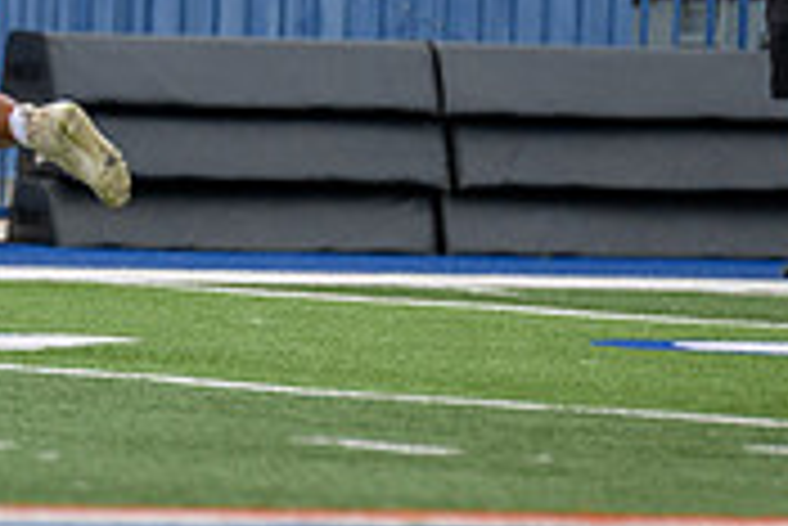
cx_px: -86
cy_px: 25
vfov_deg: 1.4
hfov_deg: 2.1
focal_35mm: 993
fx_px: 21753
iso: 800
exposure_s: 1/1000
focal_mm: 300
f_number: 3.5
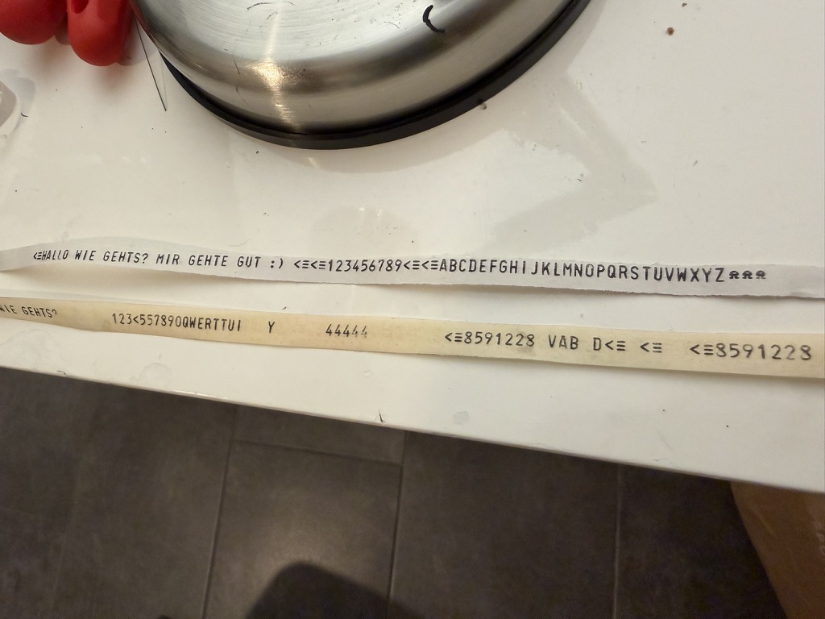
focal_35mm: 24
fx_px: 572
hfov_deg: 71.6
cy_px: 310
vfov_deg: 56.8
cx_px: 412
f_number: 2.2
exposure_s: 1/100
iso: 250
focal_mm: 2.22
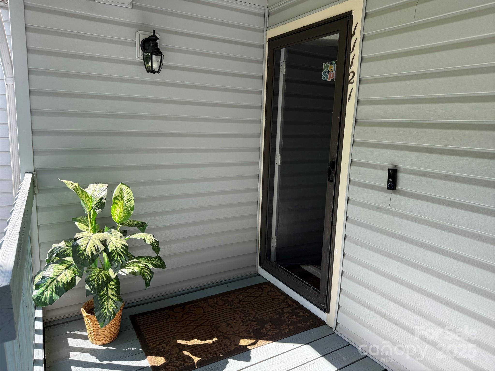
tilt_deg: -9.4
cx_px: 248
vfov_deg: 56.8
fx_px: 343
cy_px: 186
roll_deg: -2.5
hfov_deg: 71.6
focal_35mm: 24
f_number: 1.78
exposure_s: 1/521
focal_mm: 6.76
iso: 100
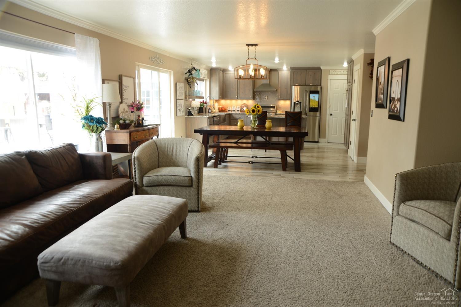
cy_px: 154
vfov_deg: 53.1
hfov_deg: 73.7
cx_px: 230
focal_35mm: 24
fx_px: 307
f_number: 5.6
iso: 100
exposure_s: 1/8
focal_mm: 24
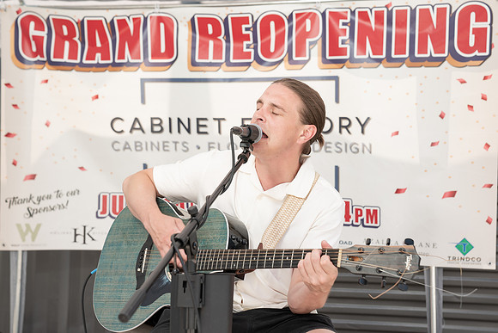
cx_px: 244
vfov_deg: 23.7
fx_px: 792
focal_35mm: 57
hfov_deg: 34.9
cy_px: 179
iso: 100
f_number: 4
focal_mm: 52
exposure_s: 1/250
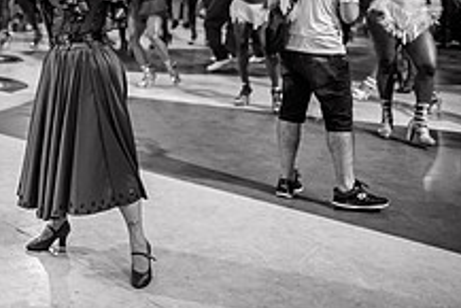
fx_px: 820
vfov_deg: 20.3
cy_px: -29
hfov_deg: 27.3
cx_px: -104
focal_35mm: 64
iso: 1600
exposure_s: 1/250
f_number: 1.8
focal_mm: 24
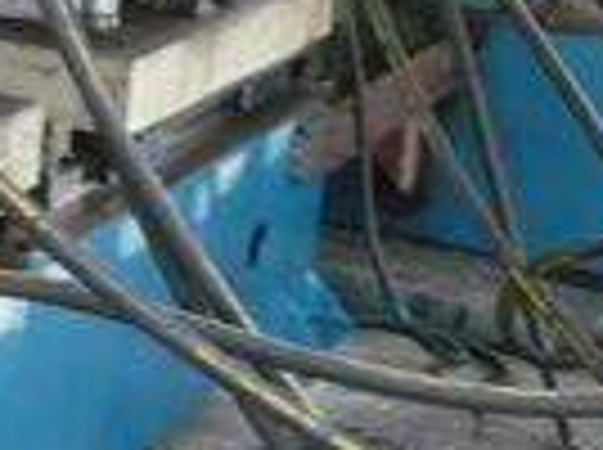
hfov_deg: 13.9
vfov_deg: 11.3
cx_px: -364
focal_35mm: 131
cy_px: 169
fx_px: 2278
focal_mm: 5.8
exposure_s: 1/13
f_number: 2.8
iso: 400
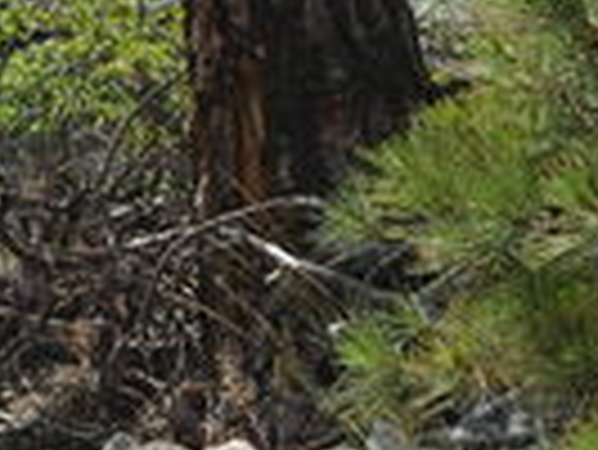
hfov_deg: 6.4
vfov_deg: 5.0
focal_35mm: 288
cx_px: -1097
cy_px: -580
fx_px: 4980
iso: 200
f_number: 7.1
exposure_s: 1/320
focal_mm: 50
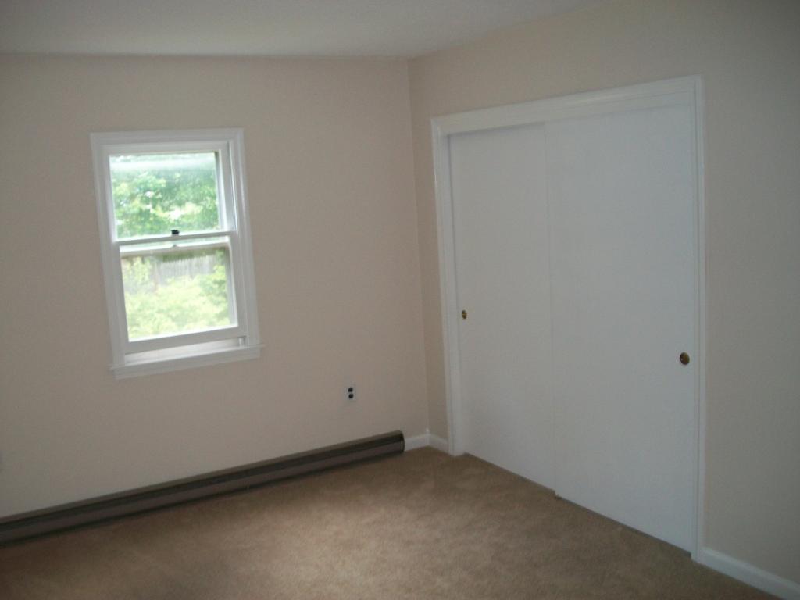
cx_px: 400
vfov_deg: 44.2
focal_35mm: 32
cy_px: 300
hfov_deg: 56.8
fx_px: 740
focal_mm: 5.7
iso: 80
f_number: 2.9
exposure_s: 1/30
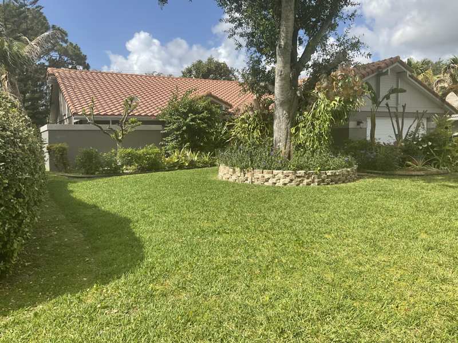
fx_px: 384
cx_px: 229
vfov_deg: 48.2
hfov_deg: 61.7
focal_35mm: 29
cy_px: 172
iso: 16
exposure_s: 1/1577
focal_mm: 3
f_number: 1.8
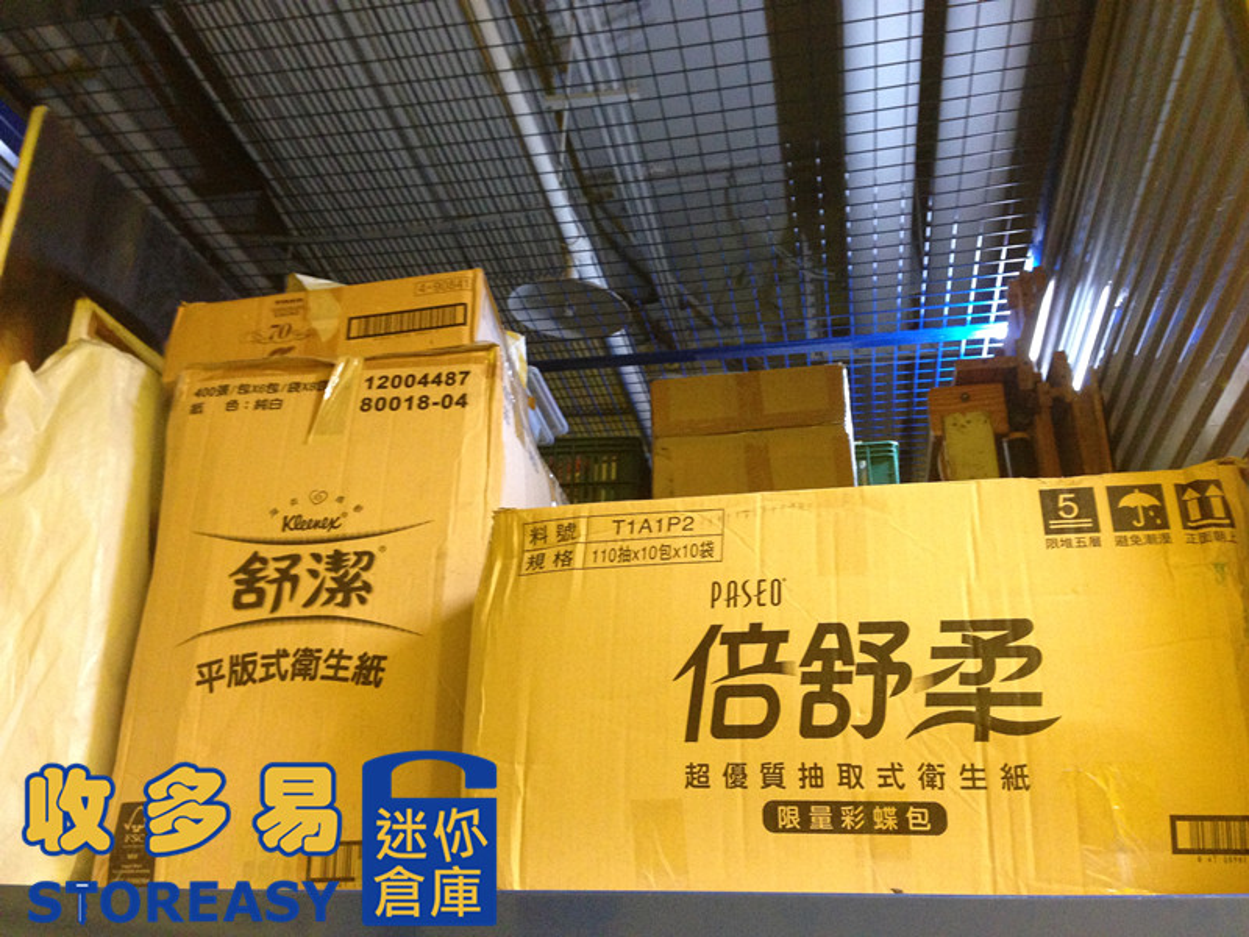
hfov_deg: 55.4
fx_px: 1191
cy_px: 468
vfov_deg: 42.9
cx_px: 624
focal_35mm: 33
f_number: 2.4
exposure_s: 1/20
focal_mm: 4.13
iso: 320
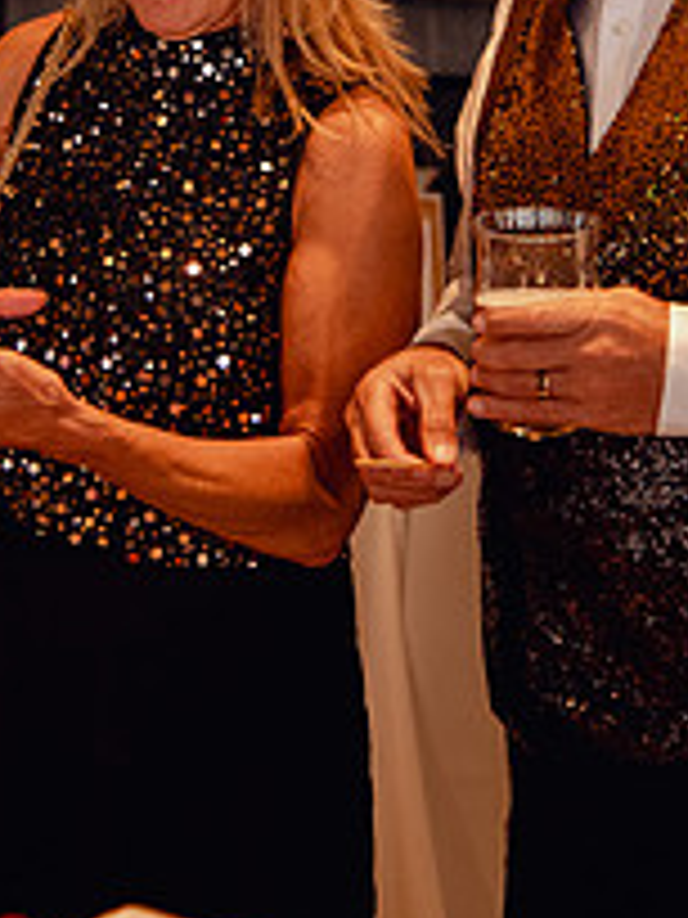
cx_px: 299
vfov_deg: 15.7
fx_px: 3260
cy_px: -22
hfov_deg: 12.0
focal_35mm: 123
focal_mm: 58
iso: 4500
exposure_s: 1/60
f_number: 4
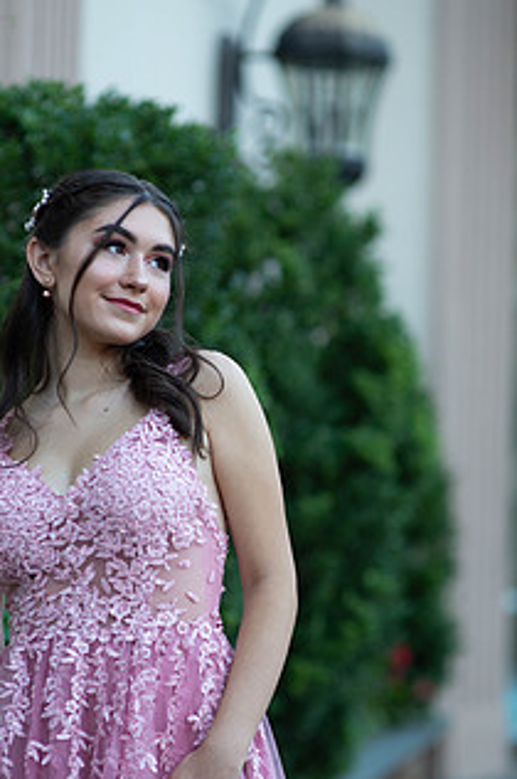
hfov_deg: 11.3
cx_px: 208
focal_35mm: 121
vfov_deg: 16.9
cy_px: 530
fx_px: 2612
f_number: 2
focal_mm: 85
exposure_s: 1/640
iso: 250
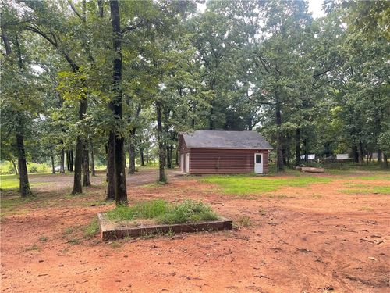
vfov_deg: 54.9
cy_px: 146
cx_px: 195
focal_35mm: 25
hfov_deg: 69.4
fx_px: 282
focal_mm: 5.1
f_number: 1.6
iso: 32
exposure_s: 1/332
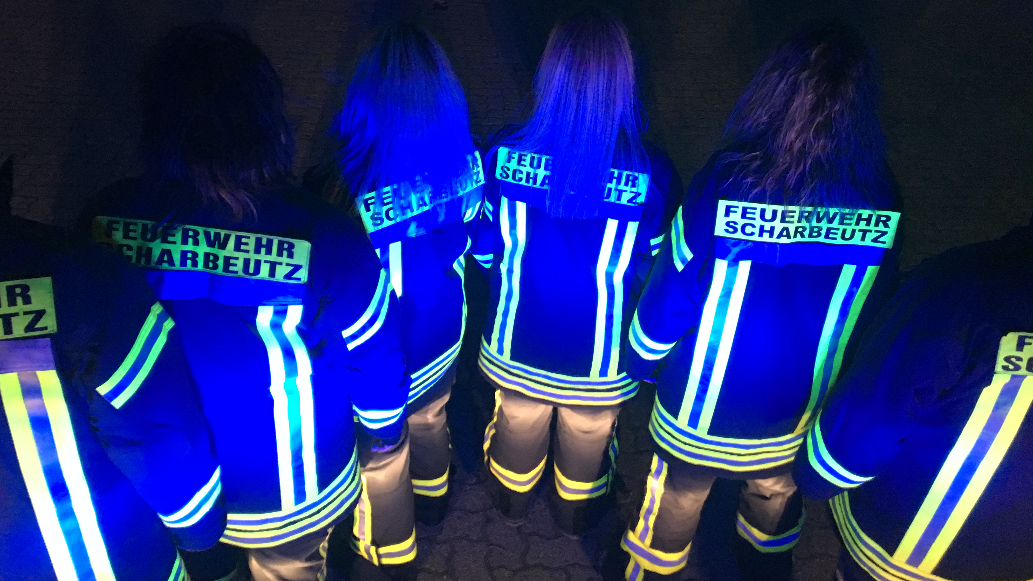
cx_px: 520
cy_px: 213
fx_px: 876
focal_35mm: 32
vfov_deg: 36.4
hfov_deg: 61.0
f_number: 2.2
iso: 500
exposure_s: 1/17
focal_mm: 4.15
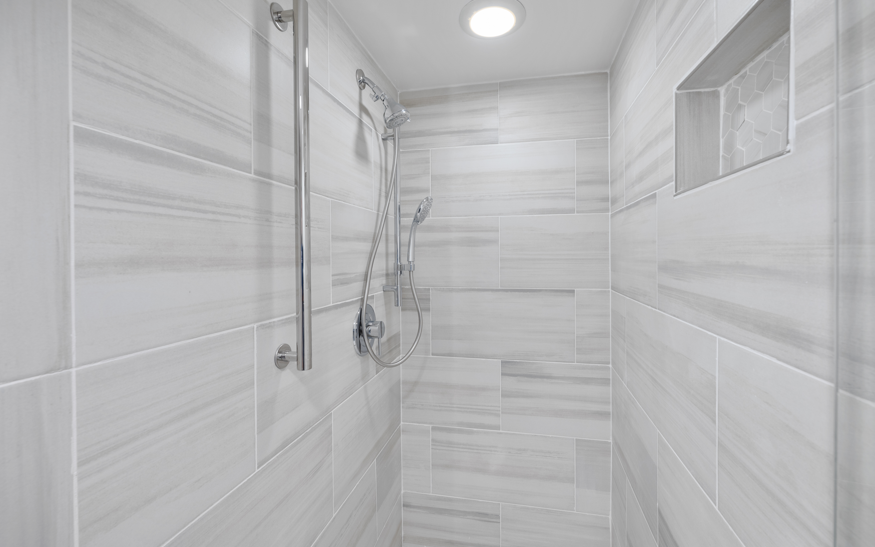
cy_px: 259
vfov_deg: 74.7
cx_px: 453
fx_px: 358
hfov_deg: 101.4
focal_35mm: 15
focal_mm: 14
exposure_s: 1/4
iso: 400
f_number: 8
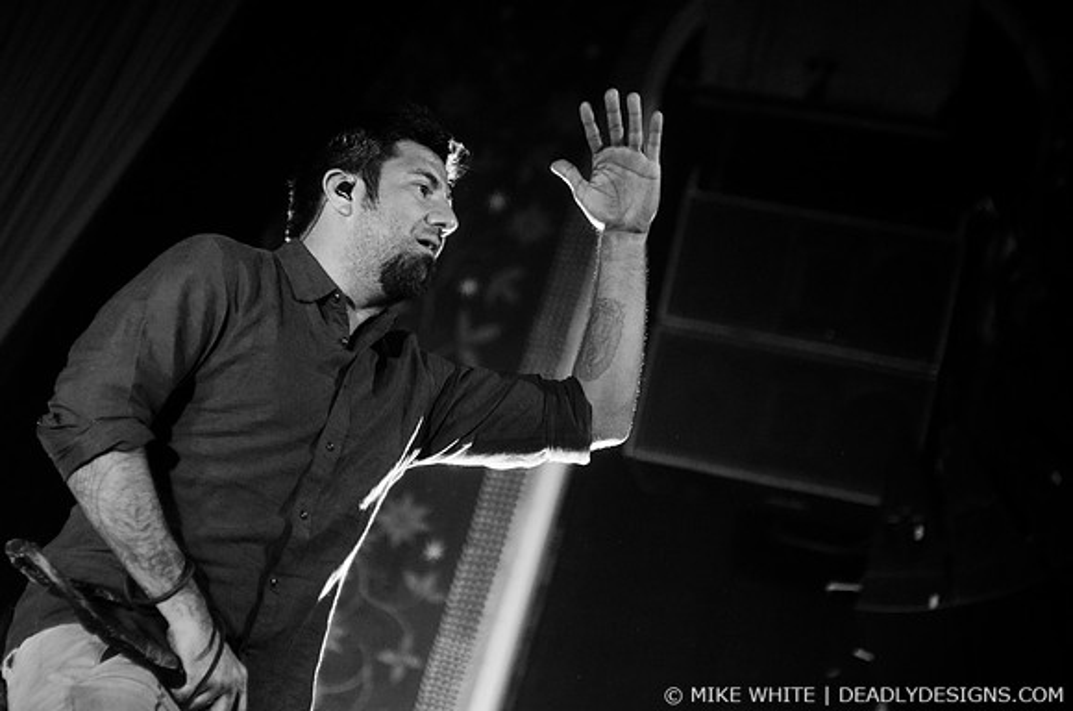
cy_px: 356
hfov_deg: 19.5
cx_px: 536
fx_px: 3123
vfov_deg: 13.0
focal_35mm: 105
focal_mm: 70
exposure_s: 1/250
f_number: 2.8
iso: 1600
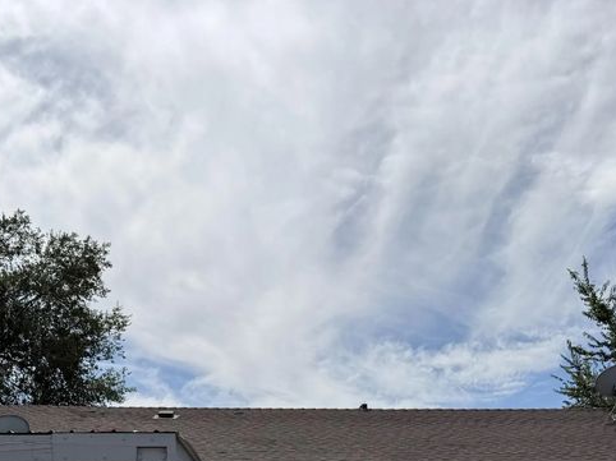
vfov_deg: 26.6
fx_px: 907
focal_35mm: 51
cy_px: 489
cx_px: 132
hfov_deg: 36.4
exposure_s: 1/9091
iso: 80
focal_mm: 6.76
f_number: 1.78
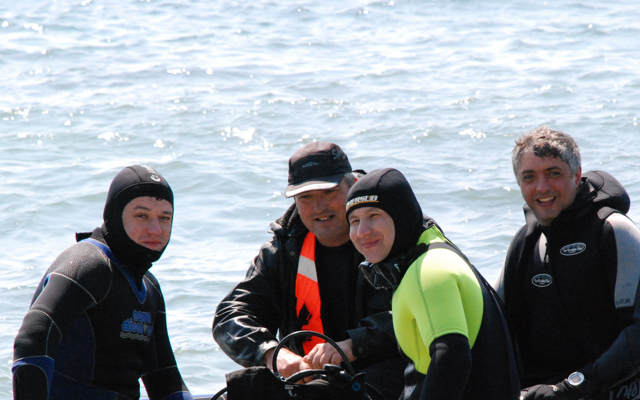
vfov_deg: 3.9
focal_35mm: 336
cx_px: 407
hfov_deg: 6.3
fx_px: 5857
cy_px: 280
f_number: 10
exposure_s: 1/1600
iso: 1600
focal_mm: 135
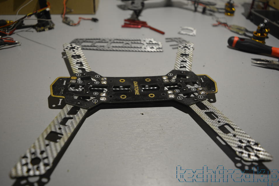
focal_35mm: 28
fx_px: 217
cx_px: 142
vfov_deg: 46.4
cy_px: 92
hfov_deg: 65.5
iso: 400
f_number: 4.5
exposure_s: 1/80
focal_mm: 18
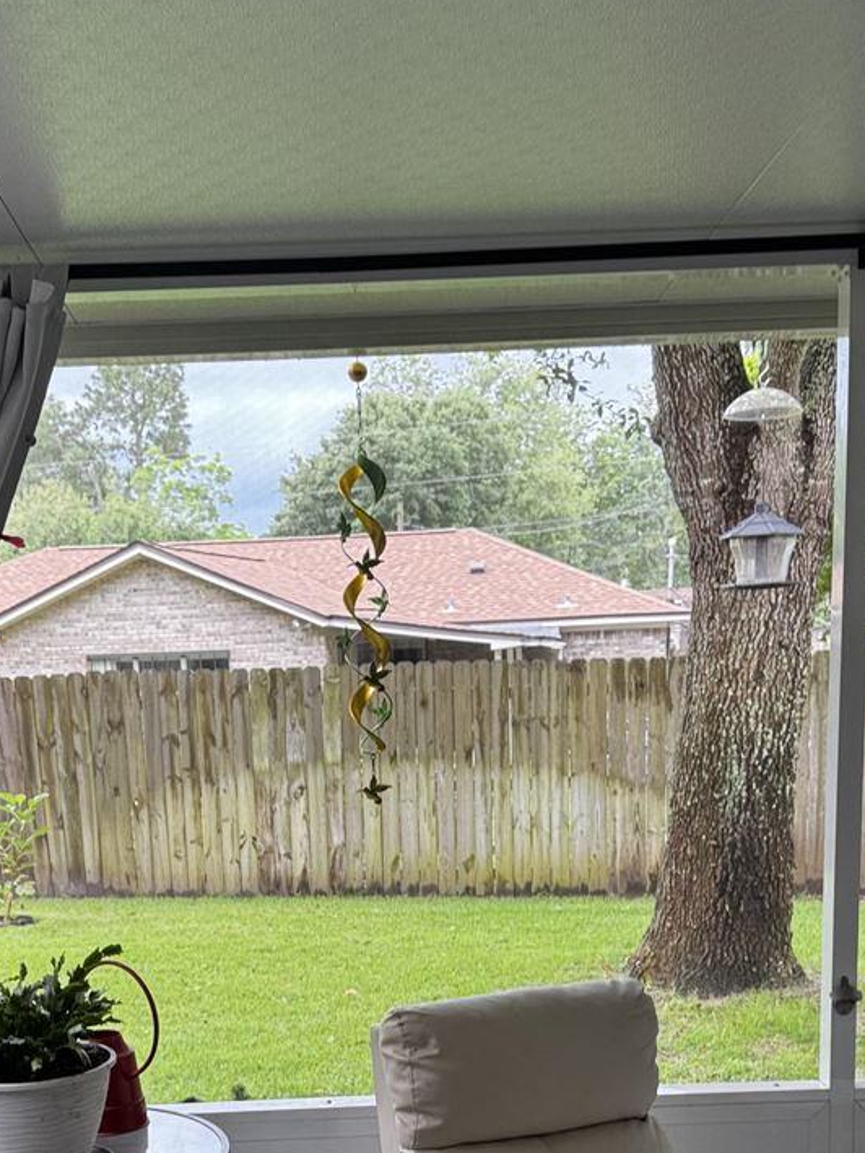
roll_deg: +1.8
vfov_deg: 35.1
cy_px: 995
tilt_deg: -12.8
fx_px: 1732
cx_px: 343
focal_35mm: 52
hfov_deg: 28.0
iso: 64
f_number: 1.78
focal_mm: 6.76
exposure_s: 1/120
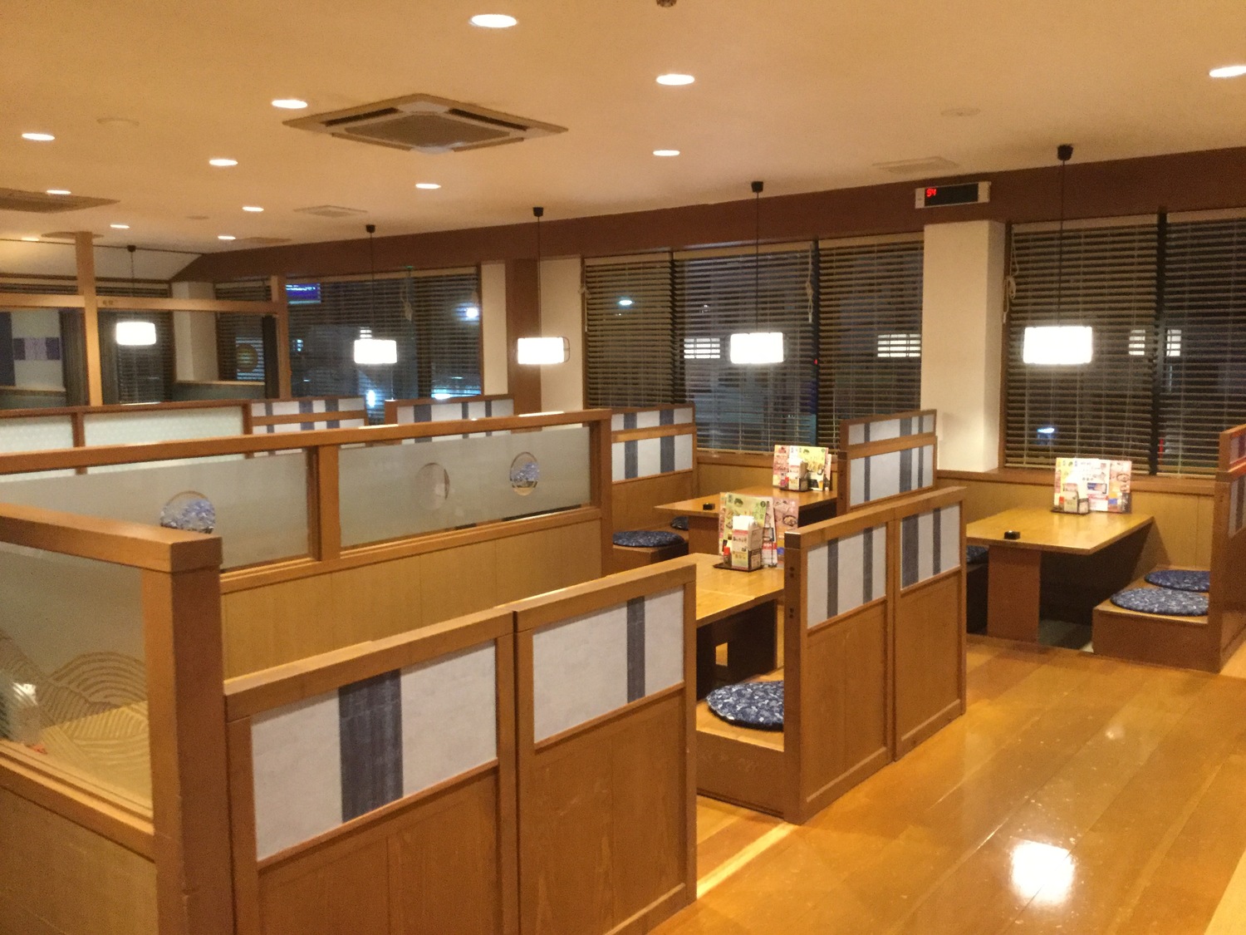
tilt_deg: -6.5
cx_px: 623
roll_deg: +0.7
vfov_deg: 45.4
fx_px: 1116
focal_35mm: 31
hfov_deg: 58.4
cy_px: 468
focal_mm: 3.3
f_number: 2.4
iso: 250
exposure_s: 1/15
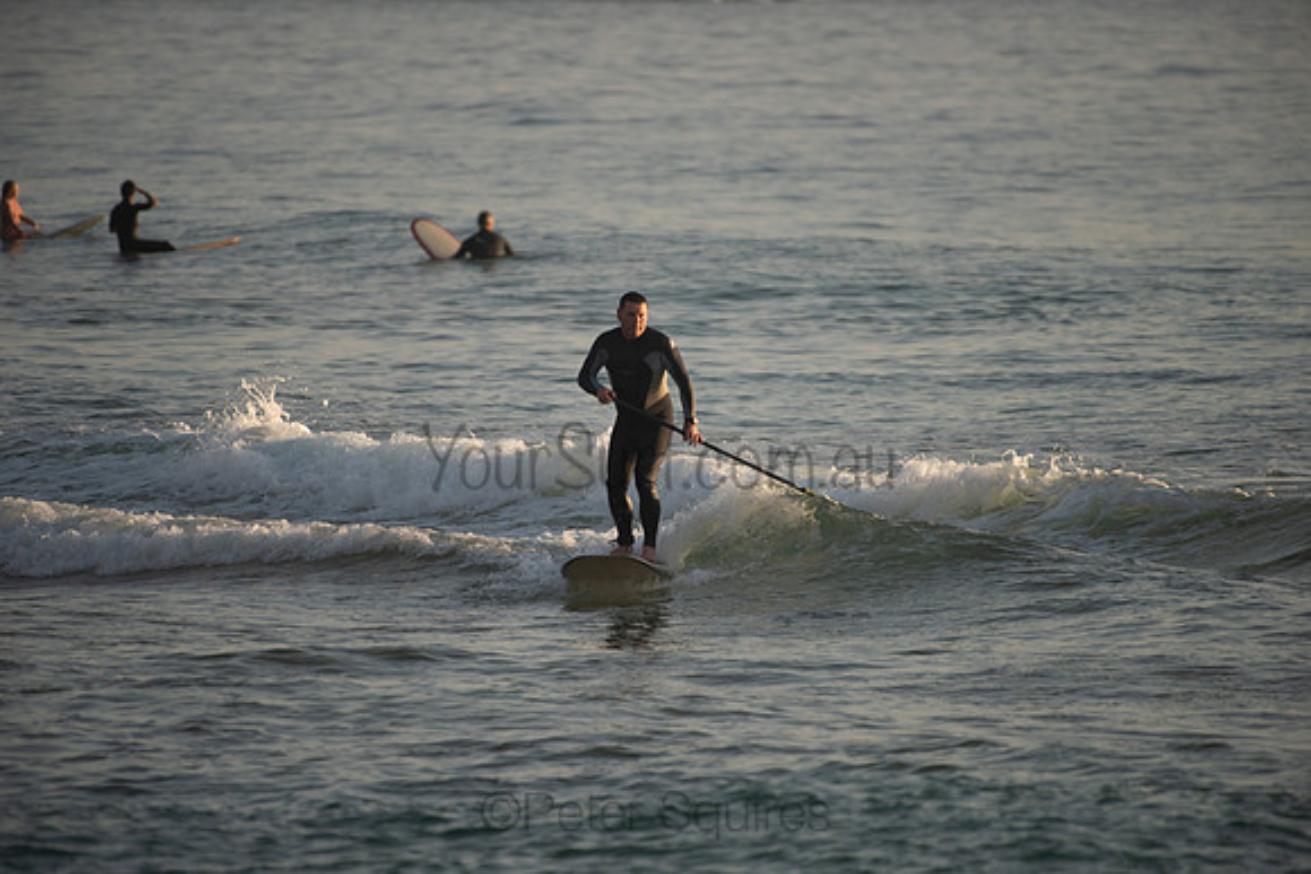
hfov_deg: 4.1
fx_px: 18212
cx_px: 656
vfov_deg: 2.8
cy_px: 437
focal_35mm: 500
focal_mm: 500
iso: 450
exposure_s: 1/500
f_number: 5.6
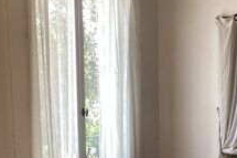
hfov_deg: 31.4
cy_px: 124
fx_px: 421
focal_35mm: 64
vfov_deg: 21.0
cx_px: 136
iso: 100
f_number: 2.4
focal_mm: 3.3
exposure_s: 1/60
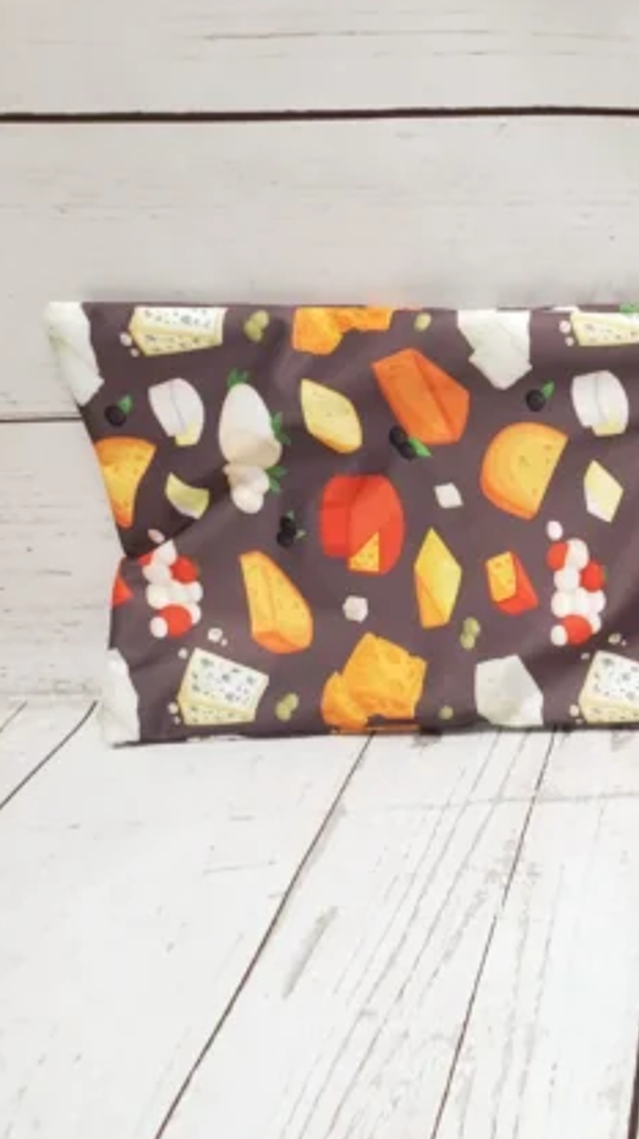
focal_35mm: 41
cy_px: 601
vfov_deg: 49.4
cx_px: 795
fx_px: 1237
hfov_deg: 25.5
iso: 200
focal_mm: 4.3
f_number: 2.4
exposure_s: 1/60
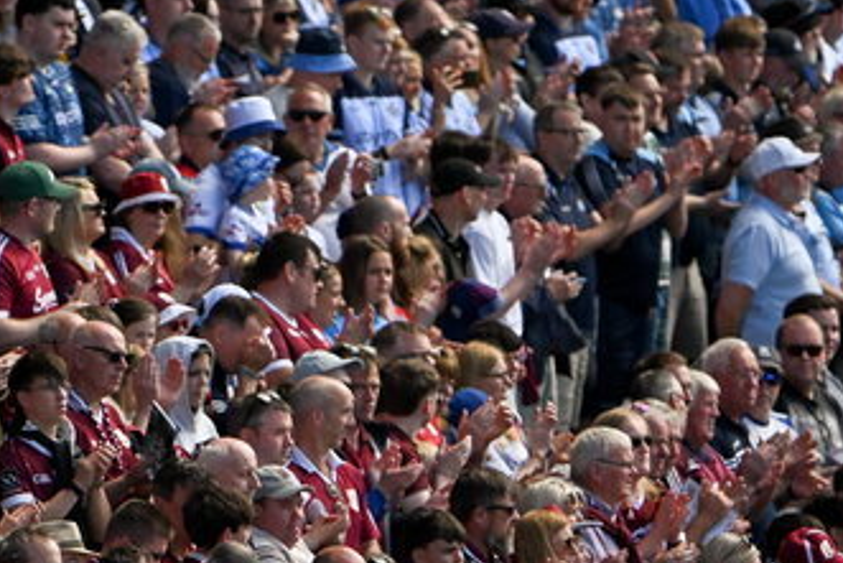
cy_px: 475
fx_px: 28978
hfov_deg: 1.7
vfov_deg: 1.1
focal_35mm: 1237
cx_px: 323
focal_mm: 400
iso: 500
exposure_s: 1/3200
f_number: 4.5
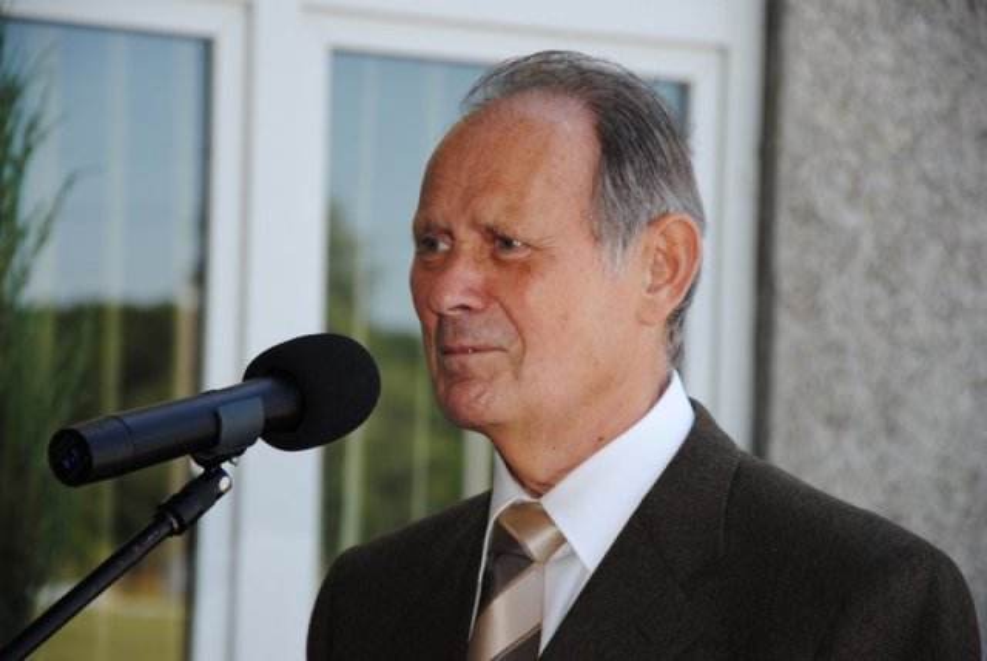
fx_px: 4325
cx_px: 494
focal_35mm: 158
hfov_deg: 13.0
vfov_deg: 8.7
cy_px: 330
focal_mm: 105
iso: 125
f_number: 5.6
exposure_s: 1/125
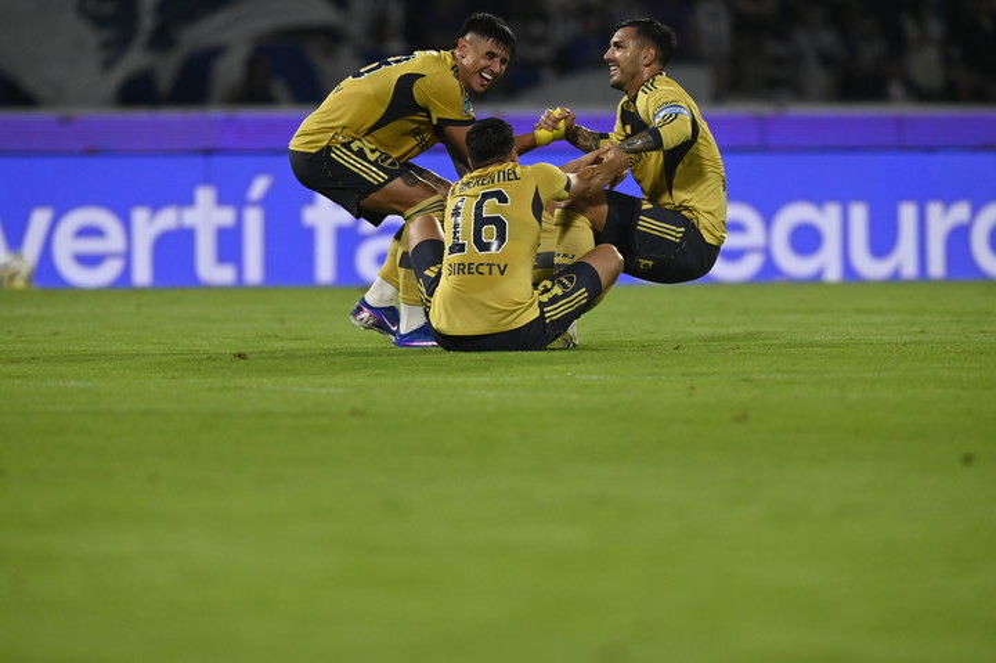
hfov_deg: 4.1
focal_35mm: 500
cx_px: 498
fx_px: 13823
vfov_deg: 2.7
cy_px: 332
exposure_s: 1/1600
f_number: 4.8
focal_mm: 500
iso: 5000
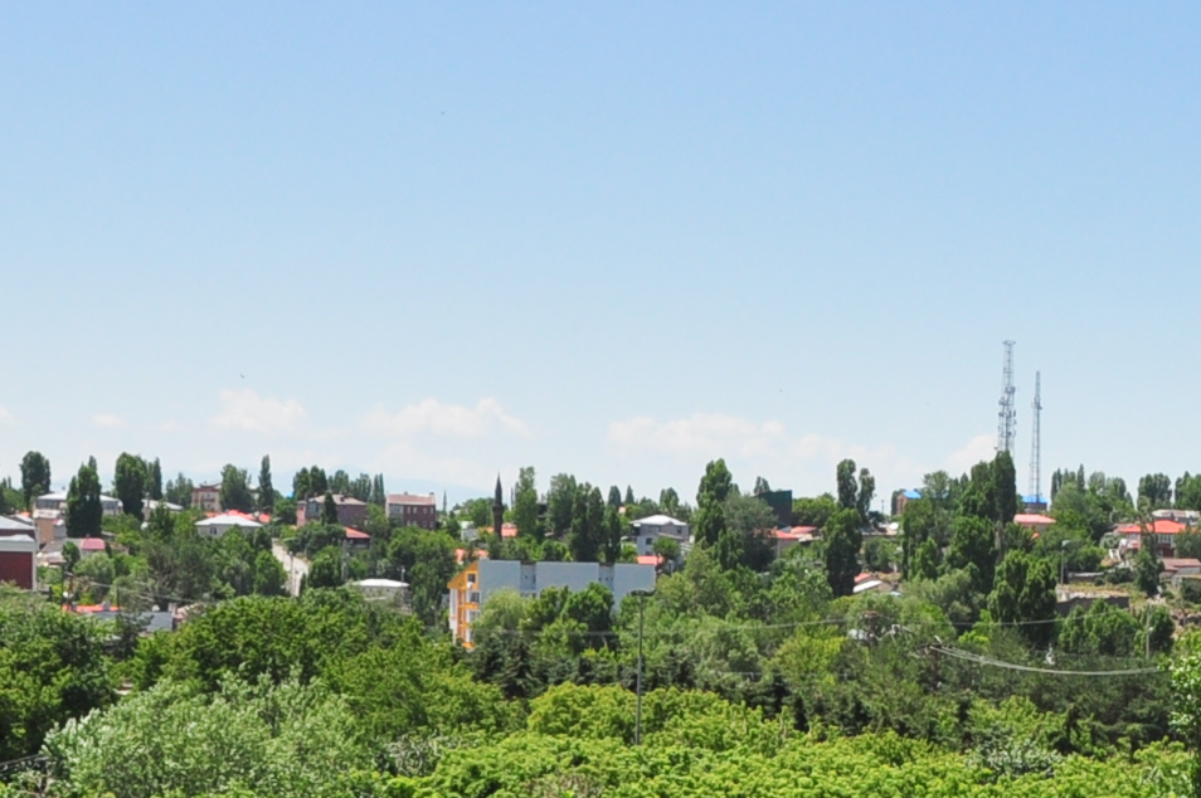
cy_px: 802
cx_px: 1187
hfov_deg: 21.6
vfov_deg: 14.7
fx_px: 3033
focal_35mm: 91
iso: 400
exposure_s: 1/500
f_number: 11
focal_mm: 18
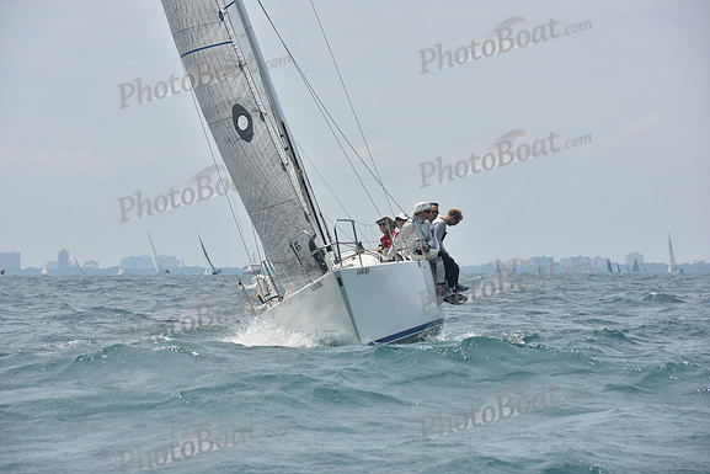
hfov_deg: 10.2
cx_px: 356
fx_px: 3965
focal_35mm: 201
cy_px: 237
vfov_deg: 6.8
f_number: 11
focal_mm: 200
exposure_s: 1/800
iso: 250
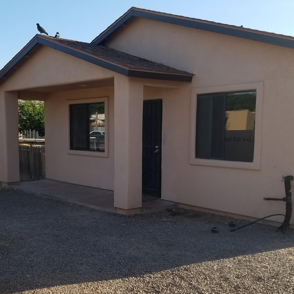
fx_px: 404
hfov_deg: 39.8
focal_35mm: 42
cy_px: 158
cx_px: 113
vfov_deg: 40.0
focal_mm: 4.2
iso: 50
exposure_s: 1/1548
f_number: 1.7
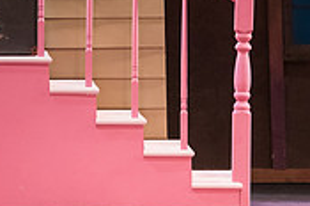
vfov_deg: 2.7
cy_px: -123
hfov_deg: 4.0
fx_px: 4427
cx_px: -94
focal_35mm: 515
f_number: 4
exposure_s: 1/400
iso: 5000
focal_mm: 155
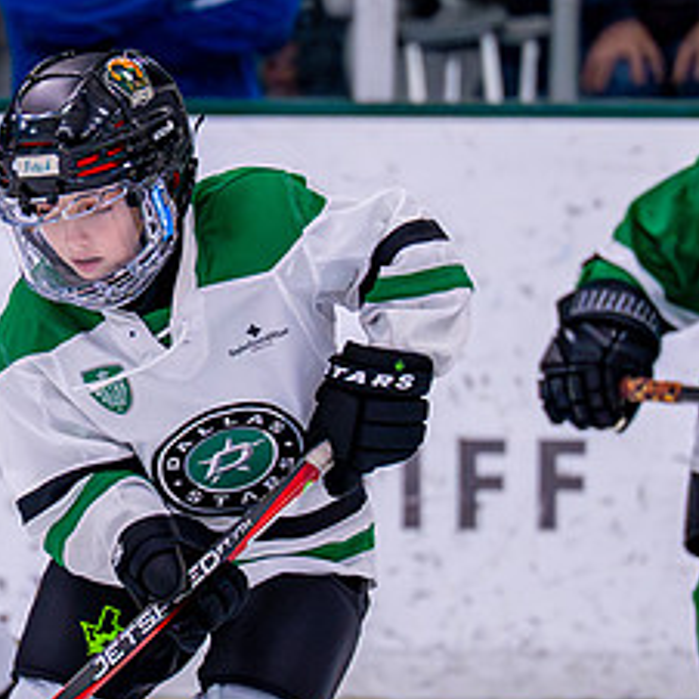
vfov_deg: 2.2
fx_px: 18459
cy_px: 352
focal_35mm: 808
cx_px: 126
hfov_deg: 2.2
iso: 2500
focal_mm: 200
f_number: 2.8
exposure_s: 1/1250
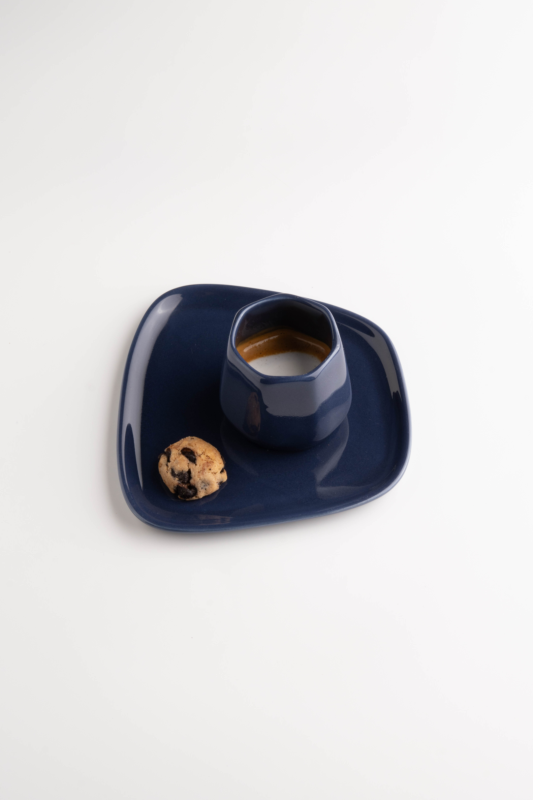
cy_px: 400
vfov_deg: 27.0
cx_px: 266
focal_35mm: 75
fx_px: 1665
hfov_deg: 18.2
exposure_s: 1/100
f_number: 14
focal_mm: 50
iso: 100
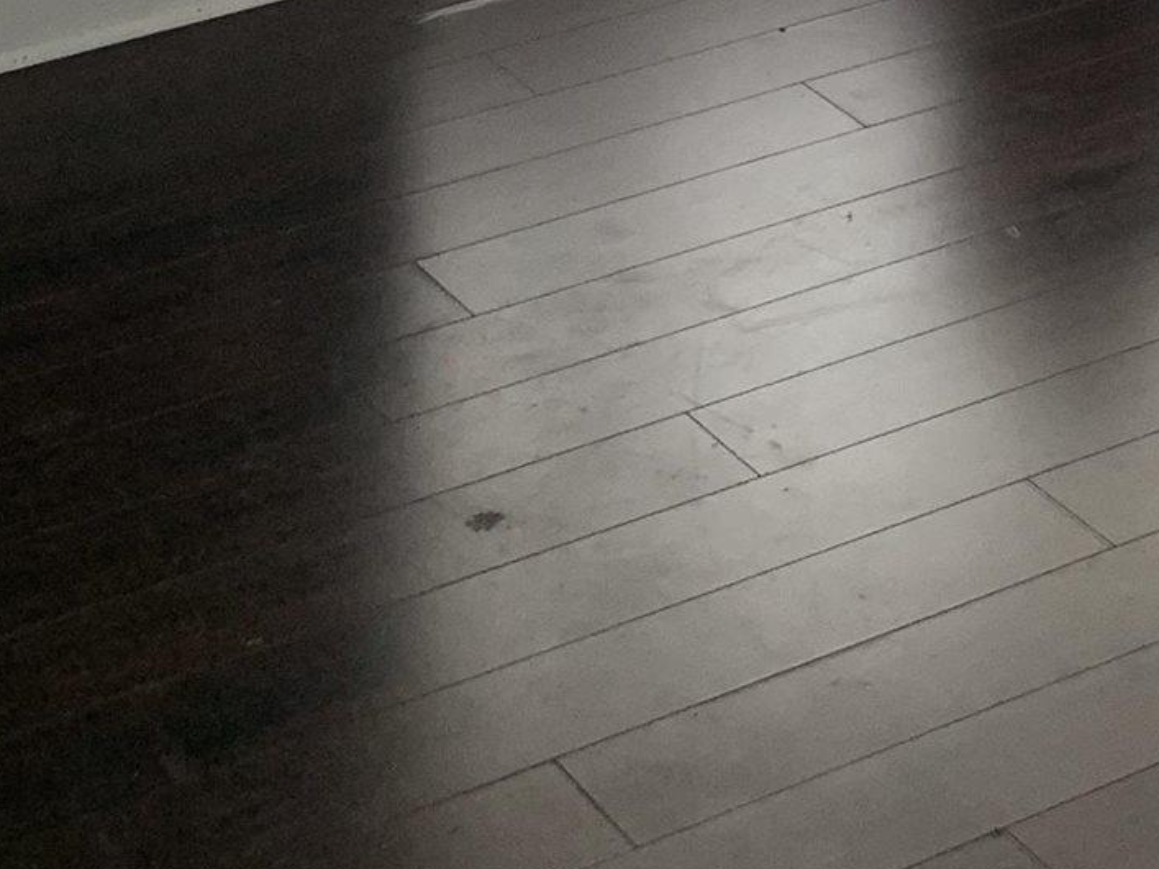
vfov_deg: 11.6
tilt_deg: -9.7
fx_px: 3783
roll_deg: +0.9
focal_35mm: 113
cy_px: -958
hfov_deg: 17.2
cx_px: 1039
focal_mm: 4.25
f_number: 1.8
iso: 100
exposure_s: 1/105
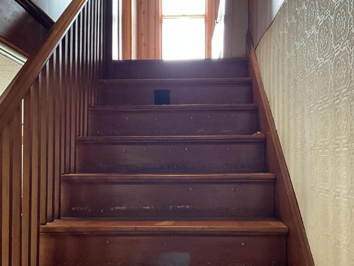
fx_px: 399
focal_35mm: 39
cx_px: 178
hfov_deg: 47.9
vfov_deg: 36.7
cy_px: 155
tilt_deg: -1.1
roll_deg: +0.0
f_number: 1.8
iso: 400
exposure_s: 1/30
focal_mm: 3
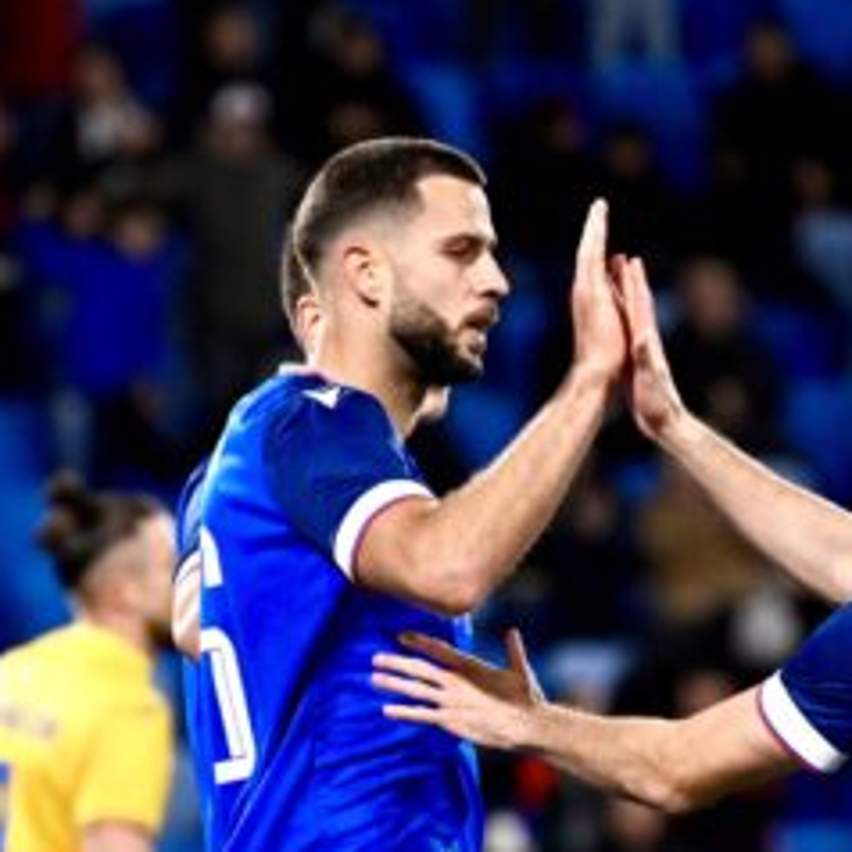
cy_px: 618
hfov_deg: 2.5
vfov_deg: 2.5
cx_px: 379
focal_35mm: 700
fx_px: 19492
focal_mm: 290
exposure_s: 1/1250
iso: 4000
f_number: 5.3
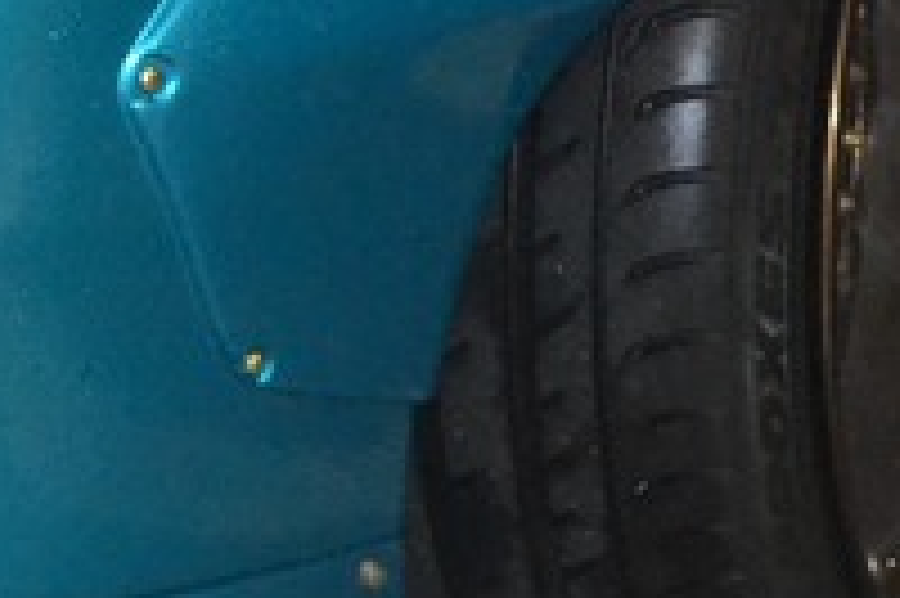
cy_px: -299
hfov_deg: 11.9
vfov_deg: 8.0
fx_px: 4221
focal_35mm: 169
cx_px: -243
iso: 3200
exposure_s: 1/60
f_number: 4
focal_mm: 22
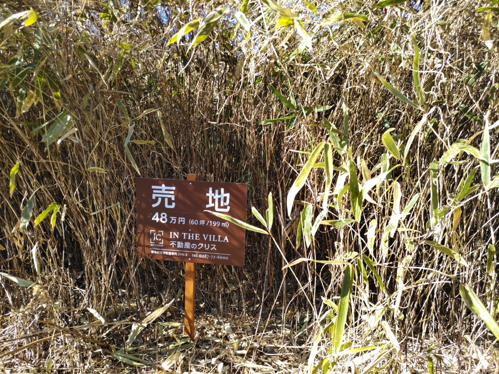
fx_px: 375
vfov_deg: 53.1
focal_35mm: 26
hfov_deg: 67.3
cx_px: 250
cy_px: 187
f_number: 1.79
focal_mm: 4.8
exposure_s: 1/186
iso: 50
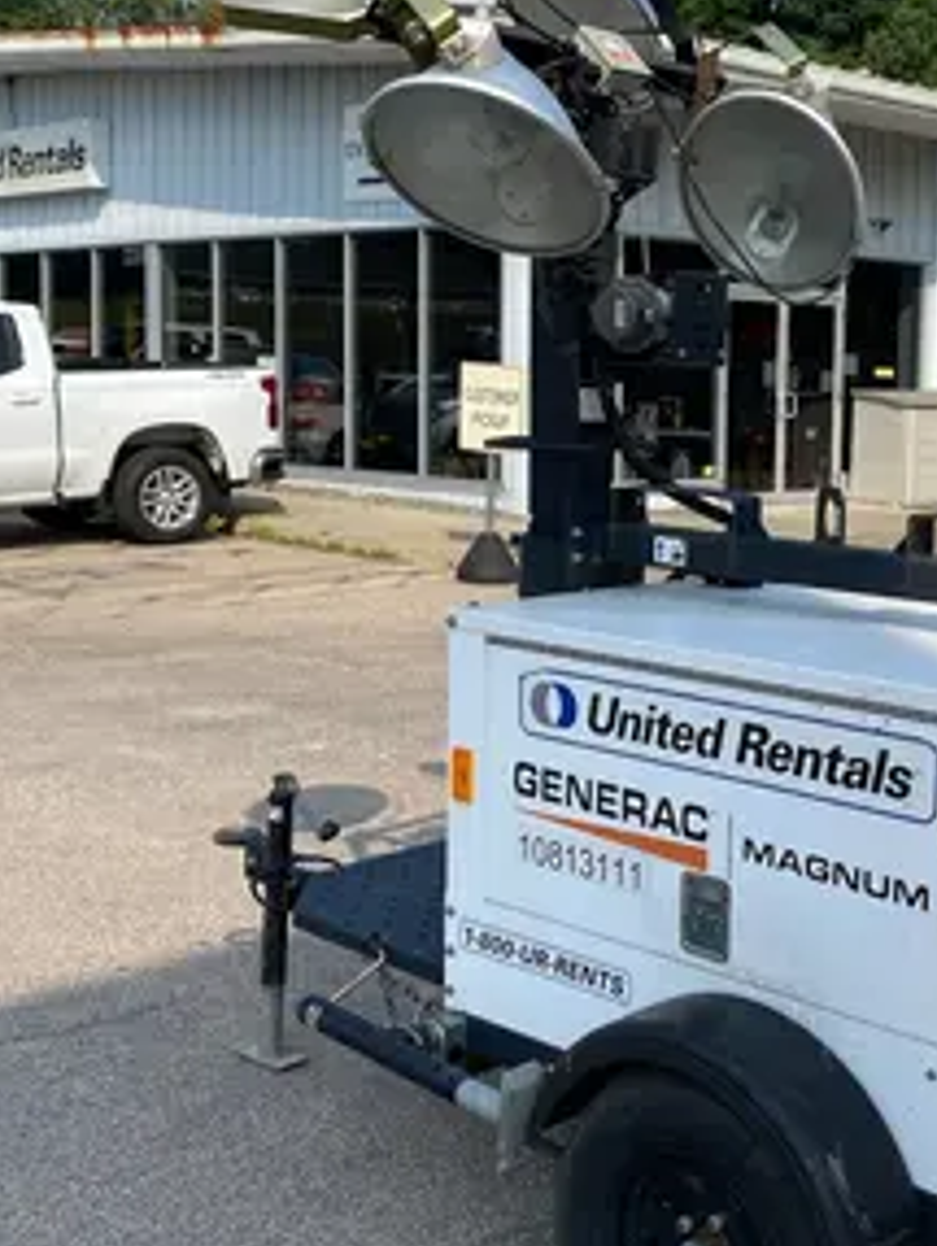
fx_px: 1802
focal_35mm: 50
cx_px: 723
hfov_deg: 28.6
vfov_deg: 38.2
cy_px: 595
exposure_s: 1/3497
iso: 32
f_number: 1.8
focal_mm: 4.25
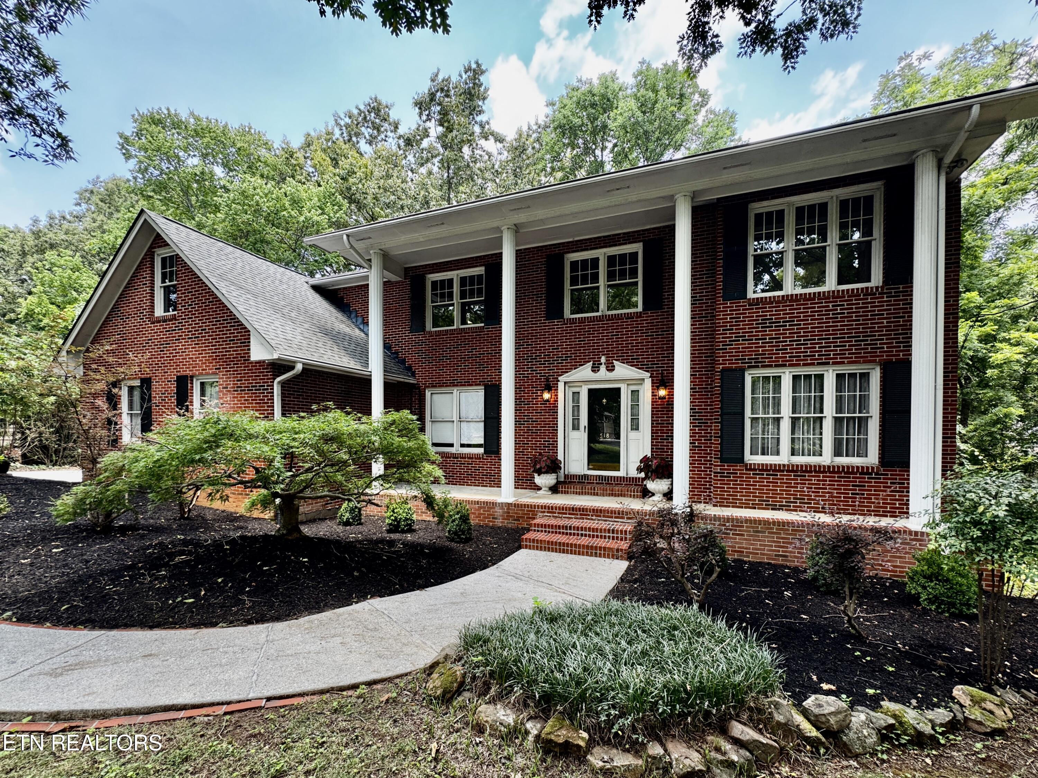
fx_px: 420
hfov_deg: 102.1
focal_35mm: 14
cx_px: 519
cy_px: 389
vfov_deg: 85.7
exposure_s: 1/99
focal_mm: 2.22
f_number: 2.2
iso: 50
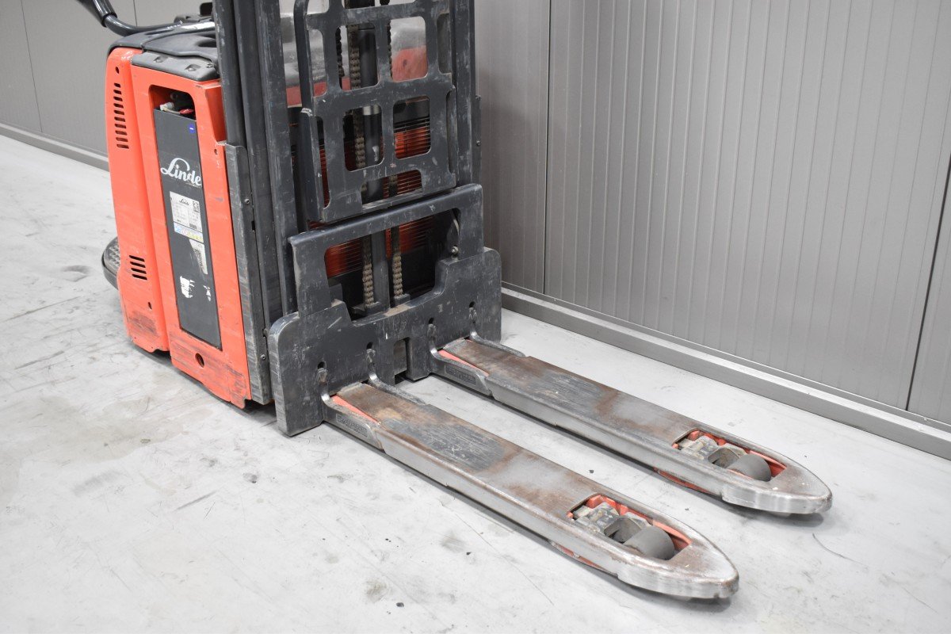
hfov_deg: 51.3
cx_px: 476
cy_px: 317
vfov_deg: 35.5
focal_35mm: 38
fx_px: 991
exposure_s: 1/30
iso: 1600
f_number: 4.5
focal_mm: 25
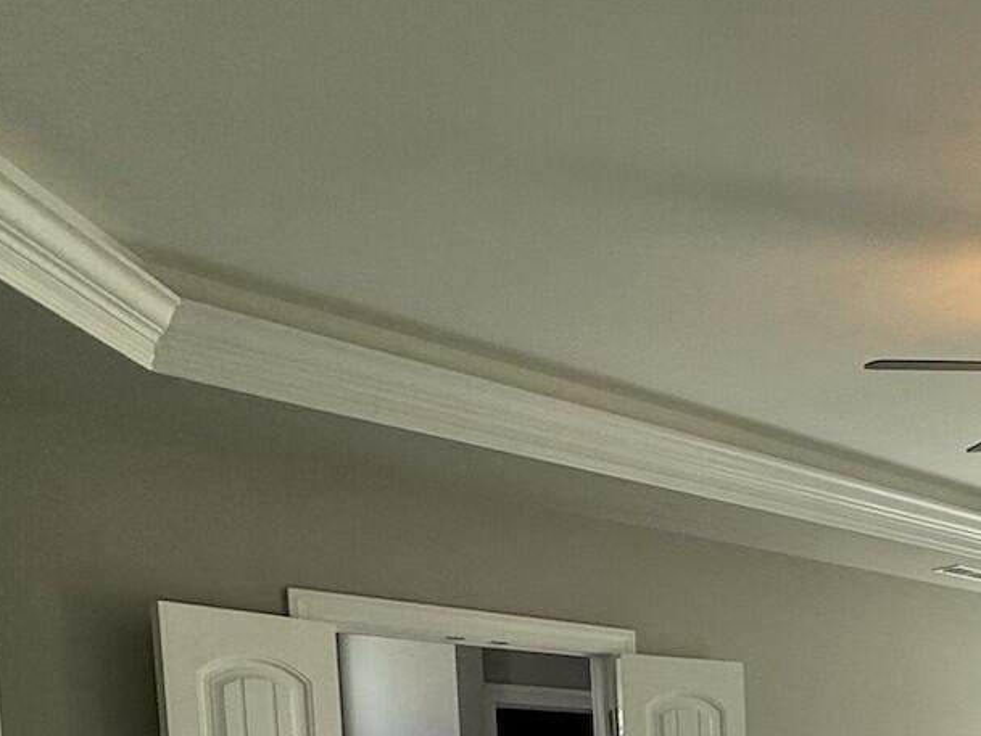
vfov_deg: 26.9
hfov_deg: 36.1
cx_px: 1033
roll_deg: +1.1
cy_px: 939
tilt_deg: -4.0
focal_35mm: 46
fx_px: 1304
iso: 64
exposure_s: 1/161
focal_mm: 2.22
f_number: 2.2
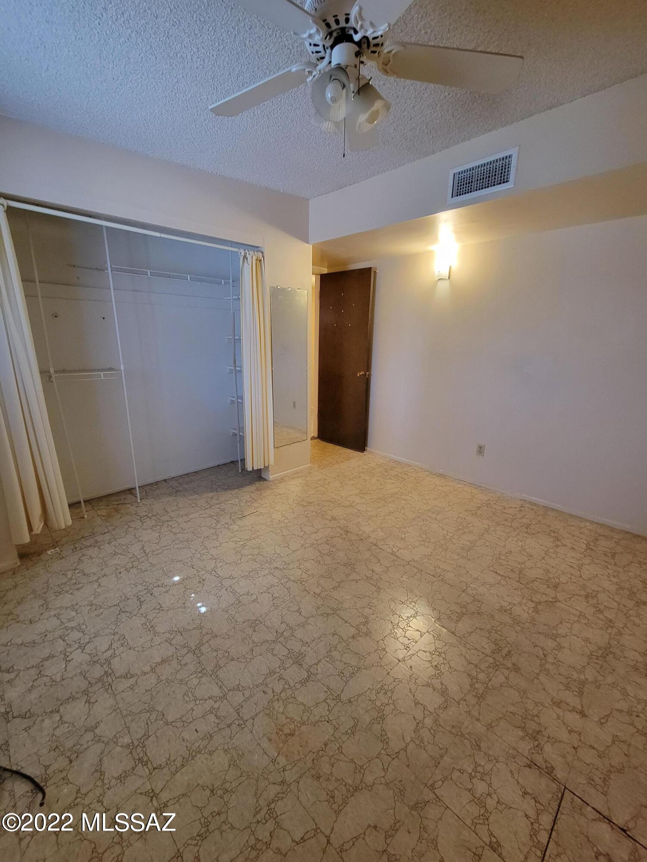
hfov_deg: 89.9
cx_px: 324
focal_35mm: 13
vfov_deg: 106.2
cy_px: 431
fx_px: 324
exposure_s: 1/24
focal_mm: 2.2
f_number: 2.2
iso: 640
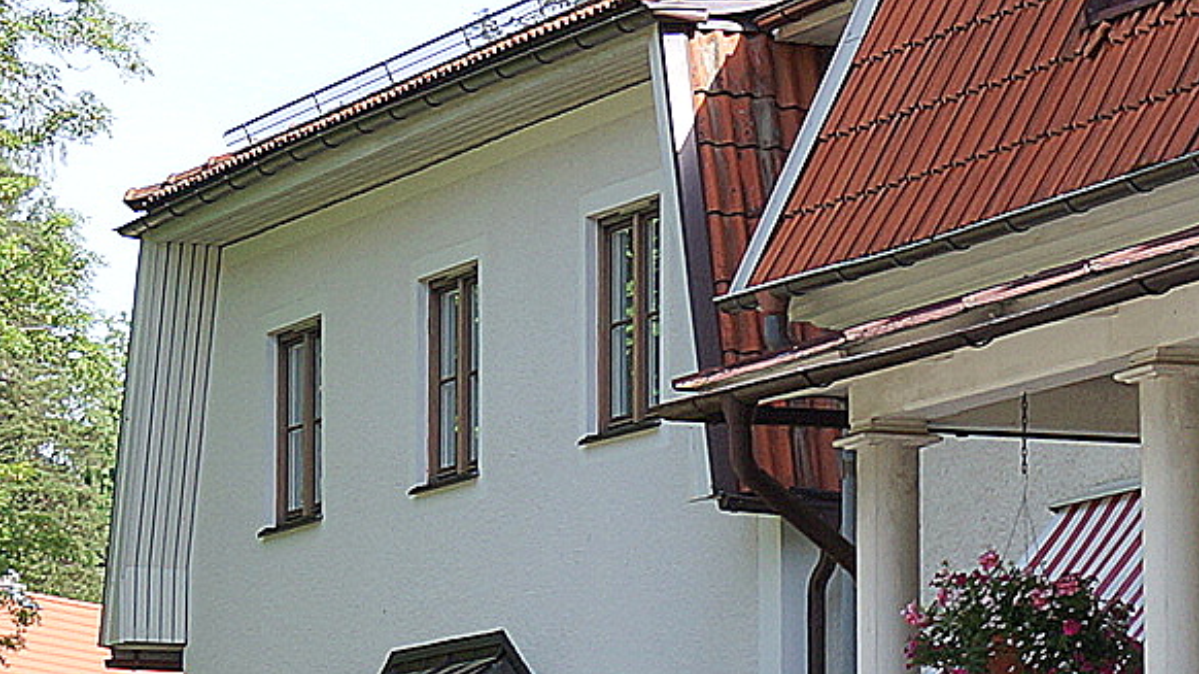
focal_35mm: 198
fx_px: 6293
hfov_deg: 10.5
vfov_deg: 6.1
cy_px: 853
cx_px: 1794
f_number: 8
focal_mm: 30
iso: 100
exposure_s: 1/160
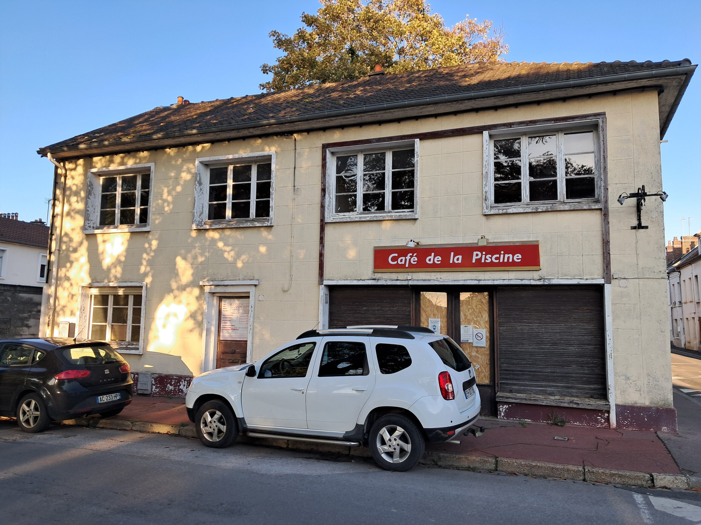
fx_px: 547
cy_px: 262
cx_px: 350
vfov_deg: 51.4
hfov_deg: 65.3
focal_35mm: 27
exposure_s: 1/161
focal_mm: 4
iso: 50
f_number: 1.8
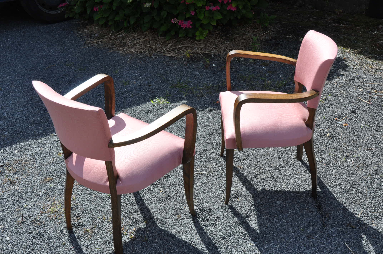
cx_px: 192
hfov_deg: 46.4
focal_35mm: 42
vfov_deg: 31.8
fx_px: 446
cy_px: 127
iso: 400
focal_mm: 28
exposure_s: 1/250
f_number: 16
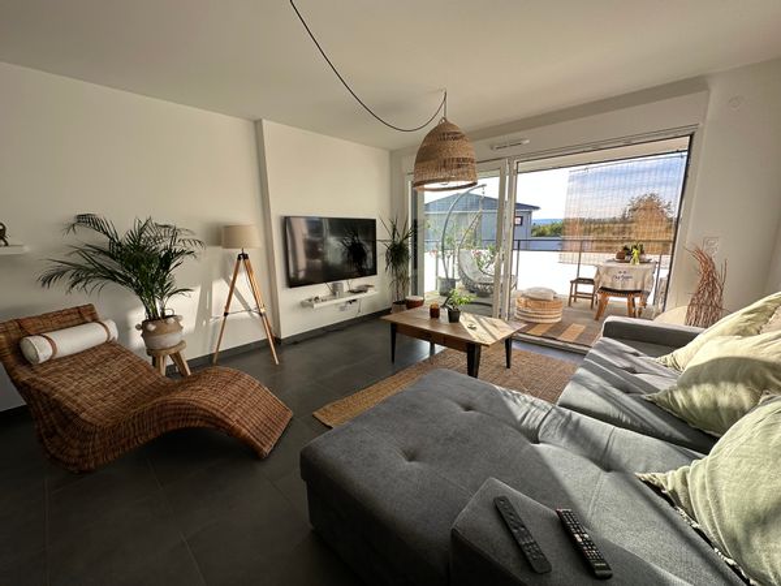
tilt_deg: -11.6
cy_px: 293
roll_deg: +0.6
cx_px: 390
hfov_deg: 102.1
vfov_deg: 85.7
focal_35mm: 14
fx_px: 316
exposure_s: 1/217
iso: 40
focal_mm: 2.22
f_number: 2.2
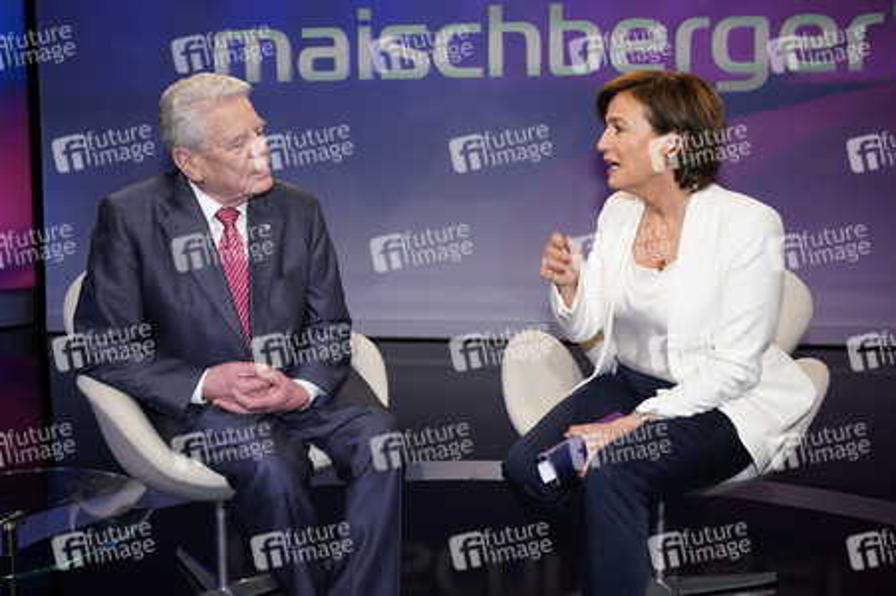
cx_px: 448
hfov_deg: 65.5
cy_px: 298
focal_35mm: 28
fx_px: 696
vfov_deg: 46.3
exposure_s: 1/160
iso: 2000
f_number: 5
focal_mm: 28
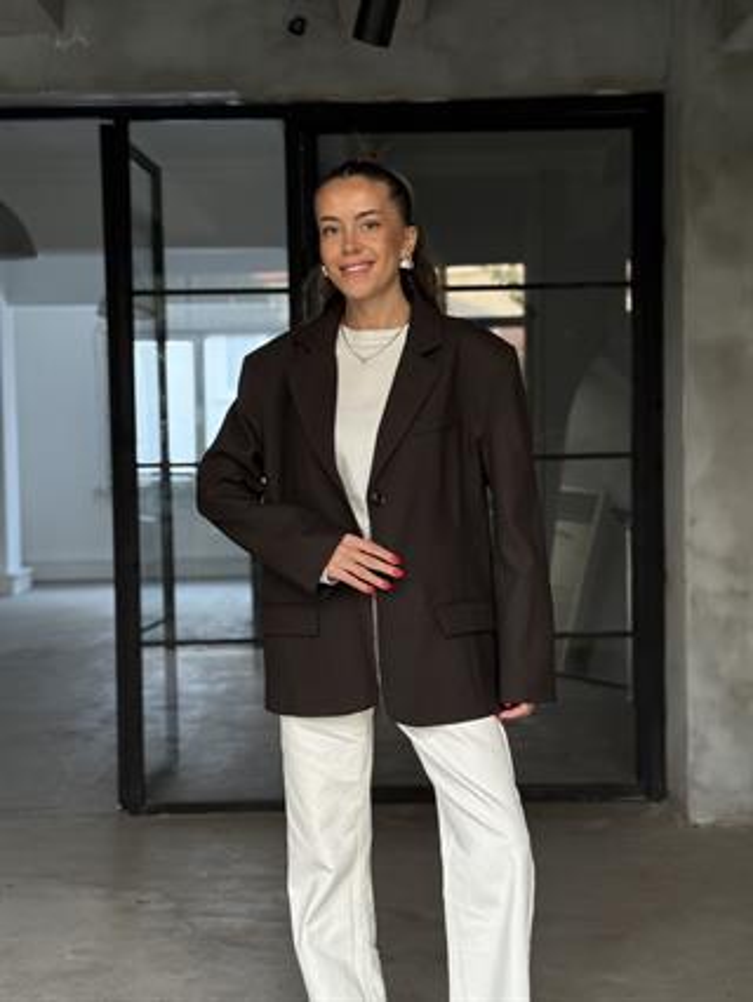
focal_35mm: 48
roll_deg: +0.6
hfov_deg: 30.3
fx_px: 1391
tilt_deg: -2.5
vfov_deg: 39.6
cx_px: 376
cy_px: 501
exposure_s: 1/111
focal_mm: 6.76
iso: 200
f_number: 1.78
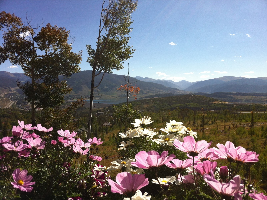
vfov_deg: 40.6
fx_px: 270
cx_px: 134
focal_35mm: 35
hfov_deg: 52.7
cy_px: 100
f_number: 2.8
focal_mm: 3.85
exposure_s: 1/1885
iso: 80
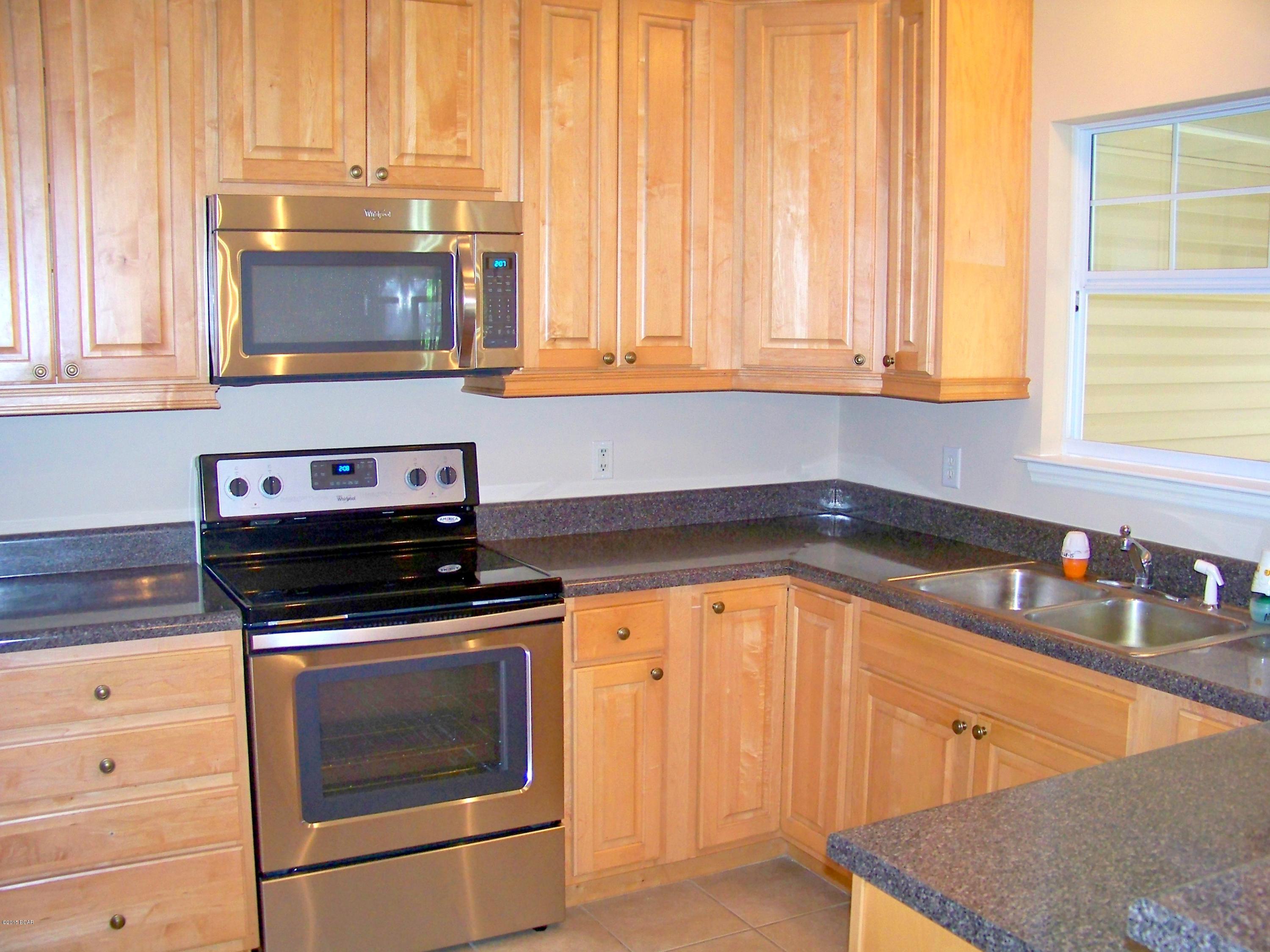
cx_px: 635
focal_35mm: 33
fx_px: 1211
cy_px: 476
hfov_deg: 55.4
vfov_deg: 42.9
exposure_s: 1/30
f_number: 2.8
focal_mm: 5.85
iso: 200
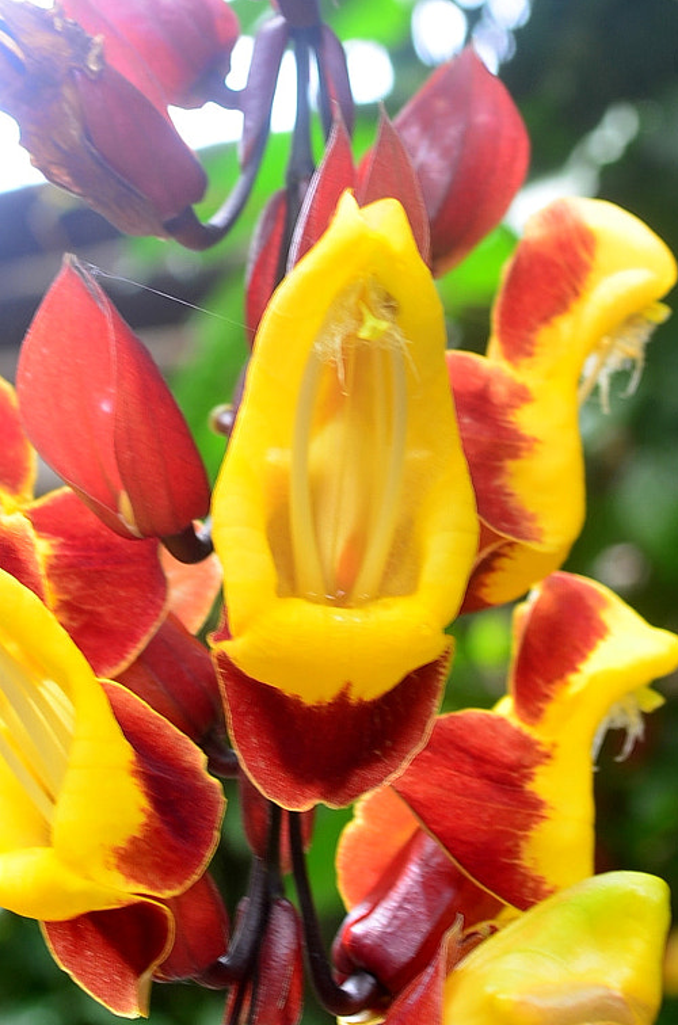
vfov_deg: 18.9
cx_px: 241
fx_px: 3068
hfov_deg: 12.6
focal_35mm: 108
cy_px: 331
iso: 100
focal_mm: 34
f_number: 5.6
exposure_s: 1/30
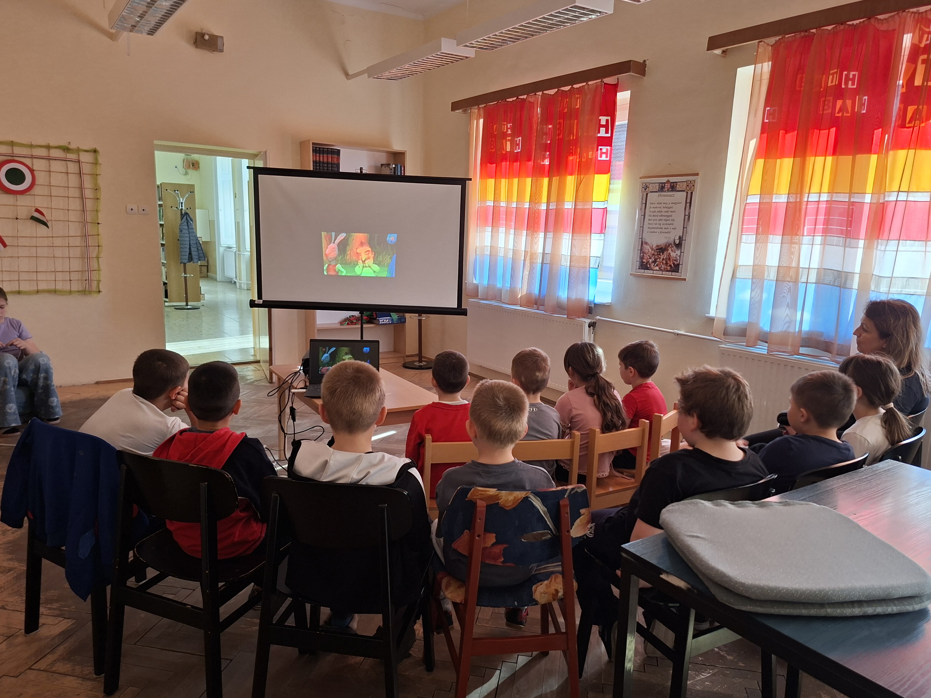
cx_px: 472
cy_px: 357
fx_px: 646
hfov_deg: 71.6
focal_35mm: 24
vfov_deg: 56.8
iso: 50
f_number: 1.8
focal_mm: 5.54
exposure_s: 1/100
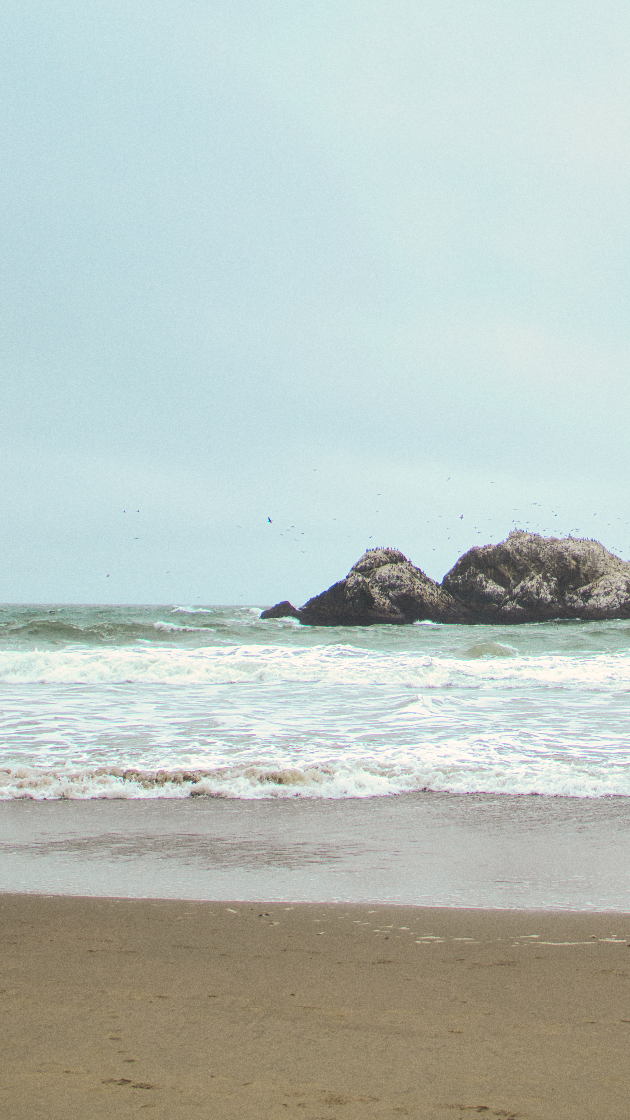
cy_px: 556
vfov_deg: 36.6
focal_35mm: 57
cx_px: 504
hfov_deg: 20.8
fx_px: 1693
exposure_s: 1/4000
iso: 100
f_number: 1.8
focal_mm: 24
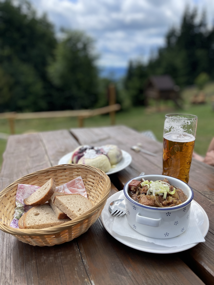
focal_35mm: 26
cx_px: 107
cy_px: 142
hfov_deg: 53.1
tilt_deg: -19.3
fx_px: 214
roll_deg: +1.1
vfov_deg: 67.3
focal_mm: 5.1
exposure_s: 1/3663
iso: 50
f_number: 1.6
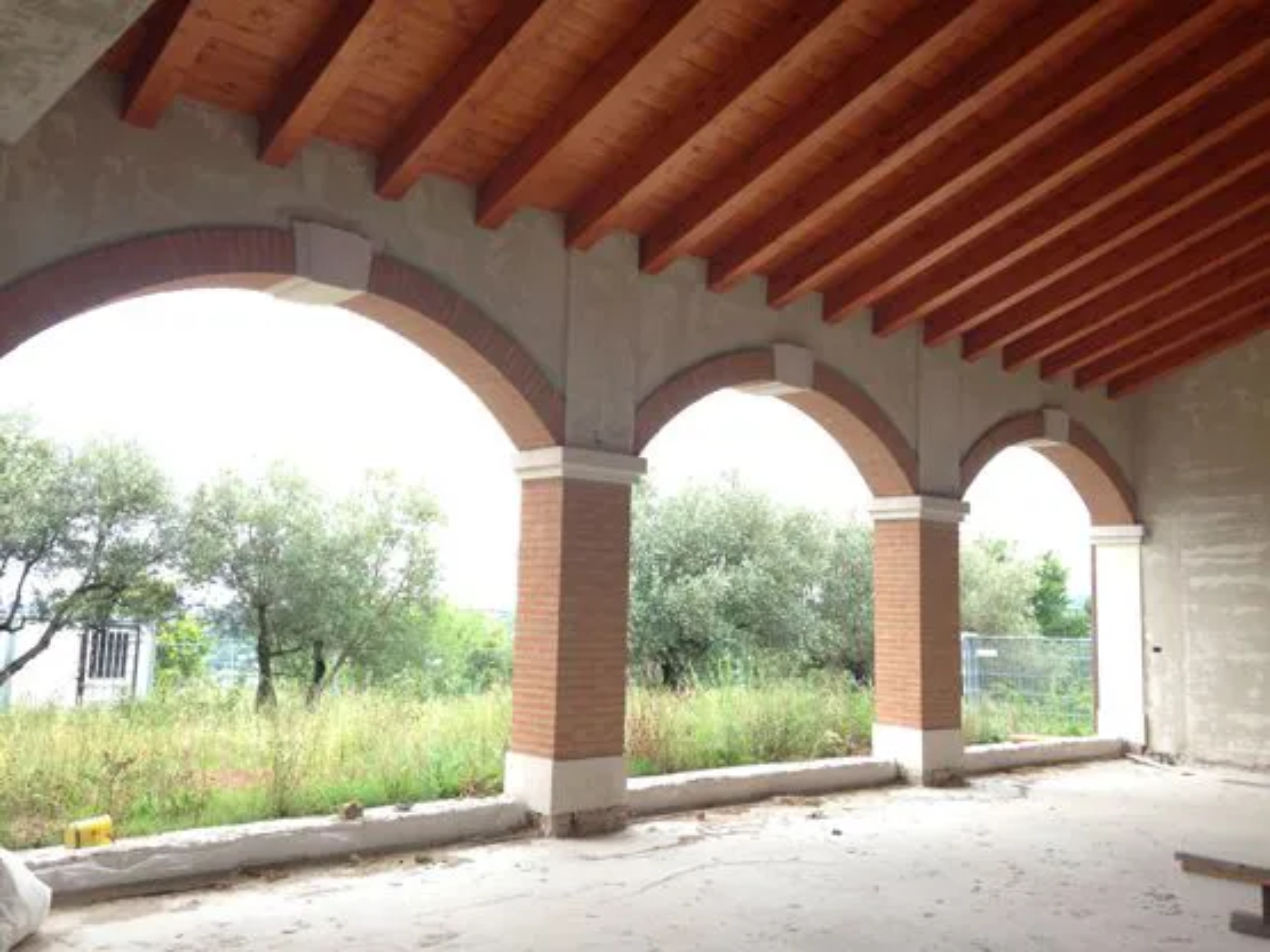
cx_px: 635
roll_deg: -2.7
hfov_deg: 55.4
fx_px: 1210
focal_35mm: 33
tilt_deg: +6.6
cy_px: 476
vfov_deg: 42.9
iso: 50
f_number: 2.4
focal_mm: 4.12
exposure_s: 1/120
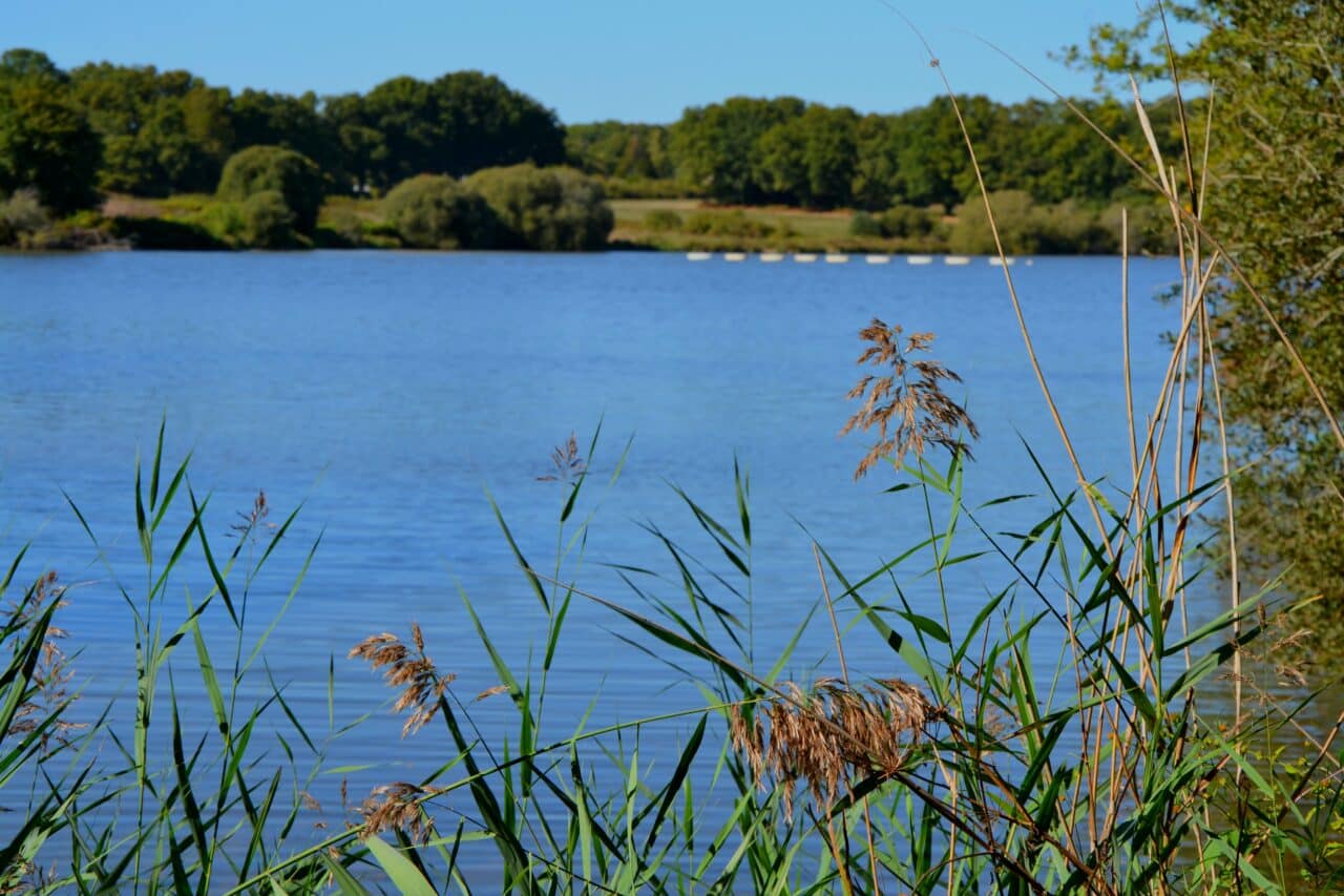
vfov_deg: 17.5
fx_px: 2911
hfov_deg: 26.0
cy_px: 448
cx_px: 672
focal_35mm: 78
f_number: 7.1
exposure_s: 1/200
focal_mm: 52
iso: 100
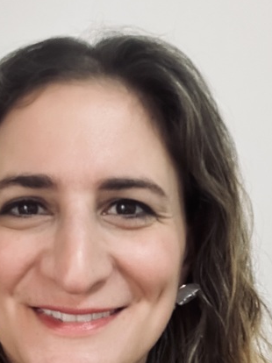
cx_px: 99
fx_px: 608
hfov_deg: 25.1
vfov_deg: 32.0
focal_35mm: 58
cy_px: 310
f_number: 1.9
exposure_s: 1/33
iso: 320
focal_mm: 2.69
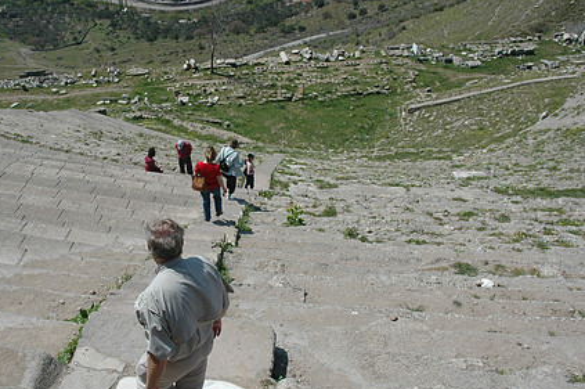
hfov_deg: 51.3
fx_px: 601
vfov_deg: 35.8
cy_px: 210
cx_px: 214
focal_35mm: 37
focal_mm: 18
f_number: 5
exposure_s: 1/1600
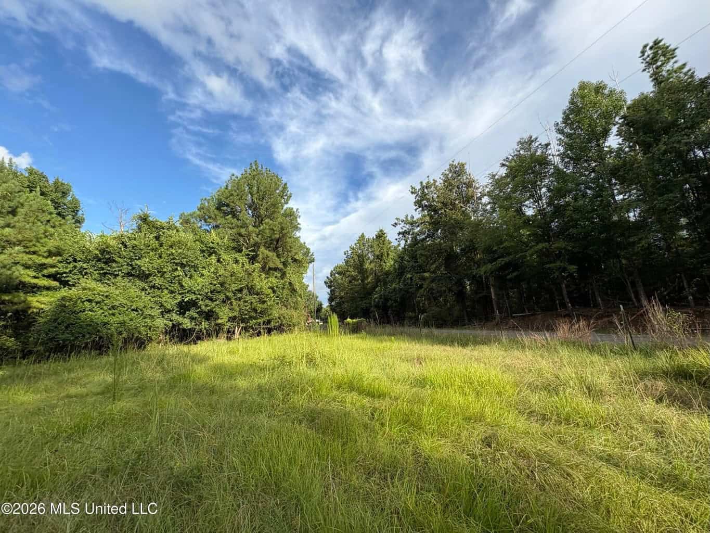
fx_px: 287
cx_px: 355
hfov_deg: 102.1
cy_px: 266
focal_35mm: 14
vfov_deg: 85.7
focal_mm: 2.2
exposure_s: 1/734
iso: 40
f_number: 2.2
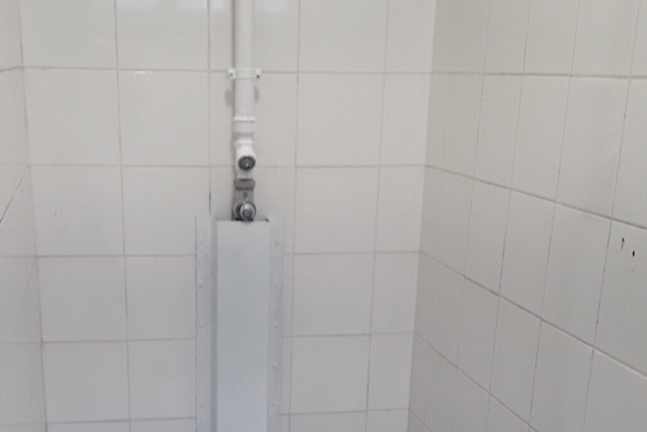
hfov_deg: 35.5
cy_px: 443
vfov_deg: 23.1
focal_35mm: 56
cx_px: 256
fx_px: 1007
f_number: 1.9
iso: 50
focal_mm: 2.91
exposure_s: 1/60
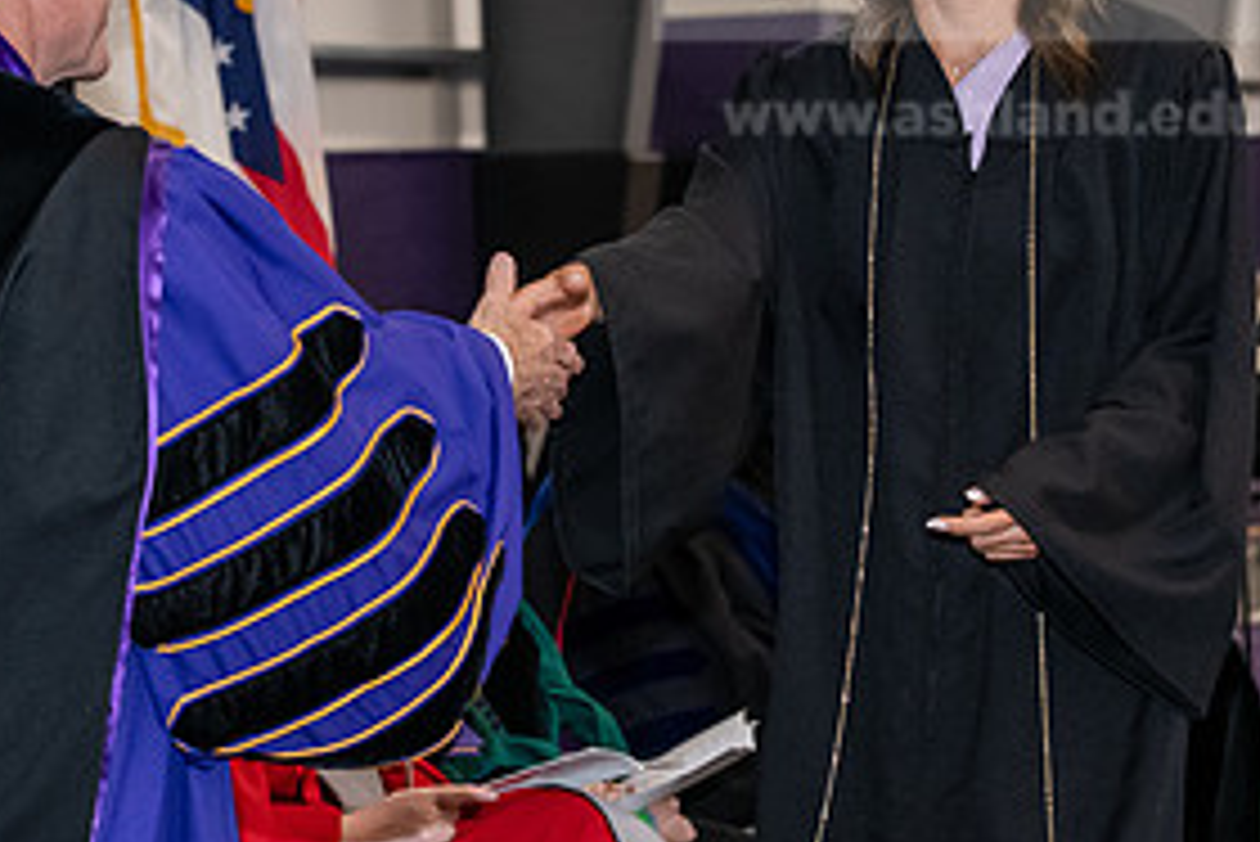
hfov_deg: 14.1
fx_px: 5077
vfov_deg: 9.5
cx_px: 518
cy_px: 209
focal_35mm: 145
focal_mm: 70
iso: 2500
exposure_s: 1/200
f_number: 5
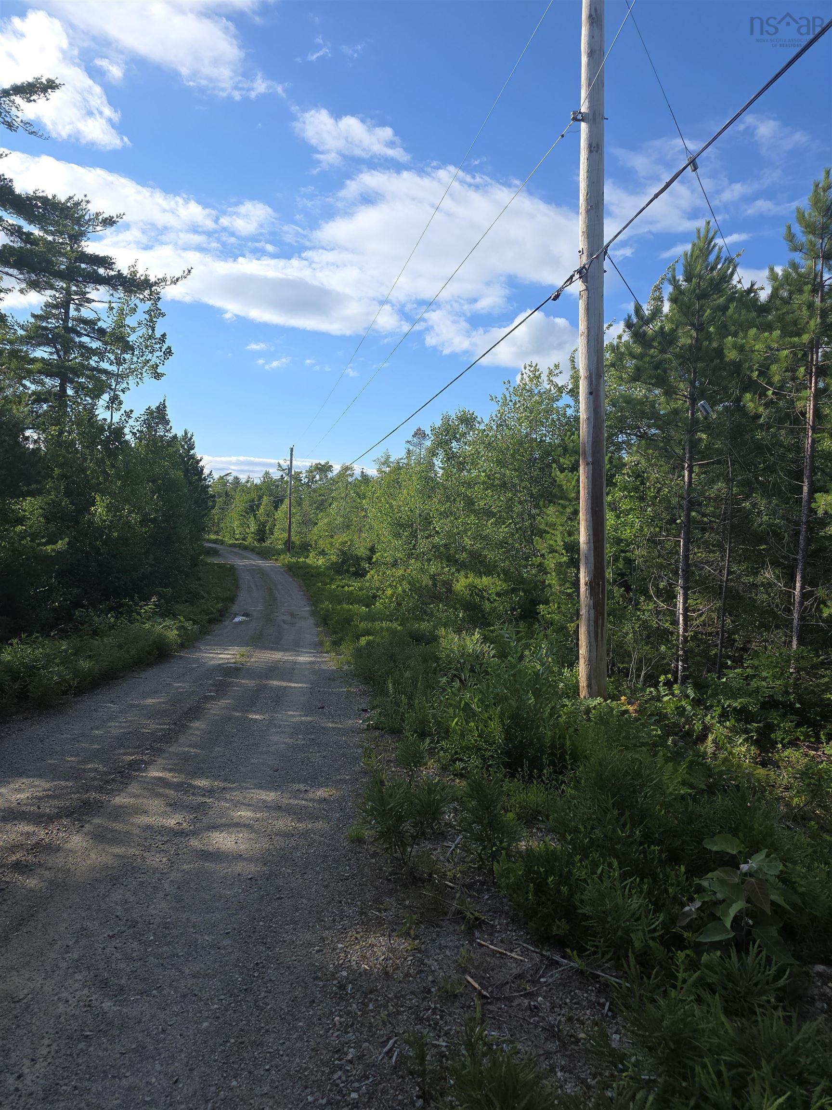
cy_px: 555
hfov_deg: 58.9
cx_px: 416
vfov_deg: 73.9
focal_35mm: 23
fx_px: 737
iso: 12
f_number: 1.7
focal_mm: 6.3
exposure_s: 1/634
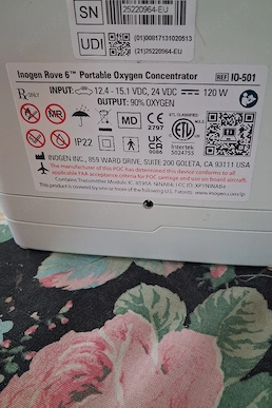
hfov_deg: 44.9
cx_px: 153
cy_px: 203
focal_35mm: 29
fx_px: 329
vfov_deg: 63.7
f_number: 1.8
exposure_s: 1/33
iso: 500
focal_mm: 4
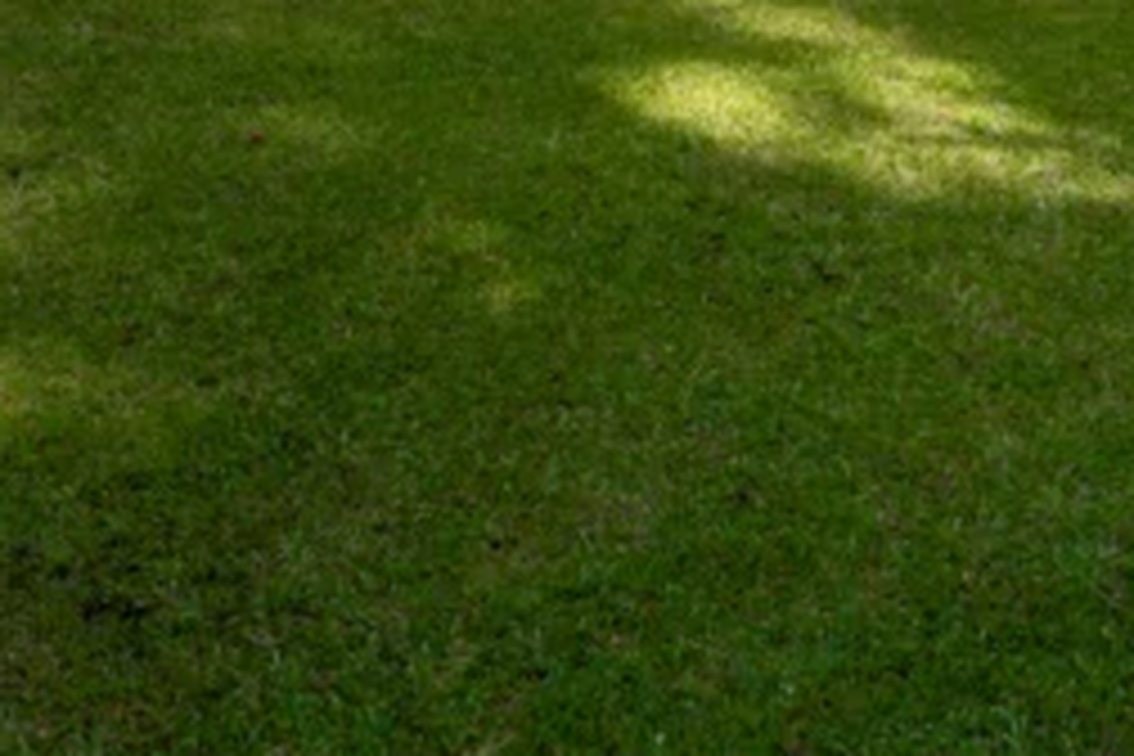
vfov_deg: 17.8
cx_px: 540
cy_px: -493
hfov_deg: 31.0
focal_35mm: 65
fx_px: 2047
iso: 100
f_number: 9
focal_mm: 16
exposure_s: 1/400
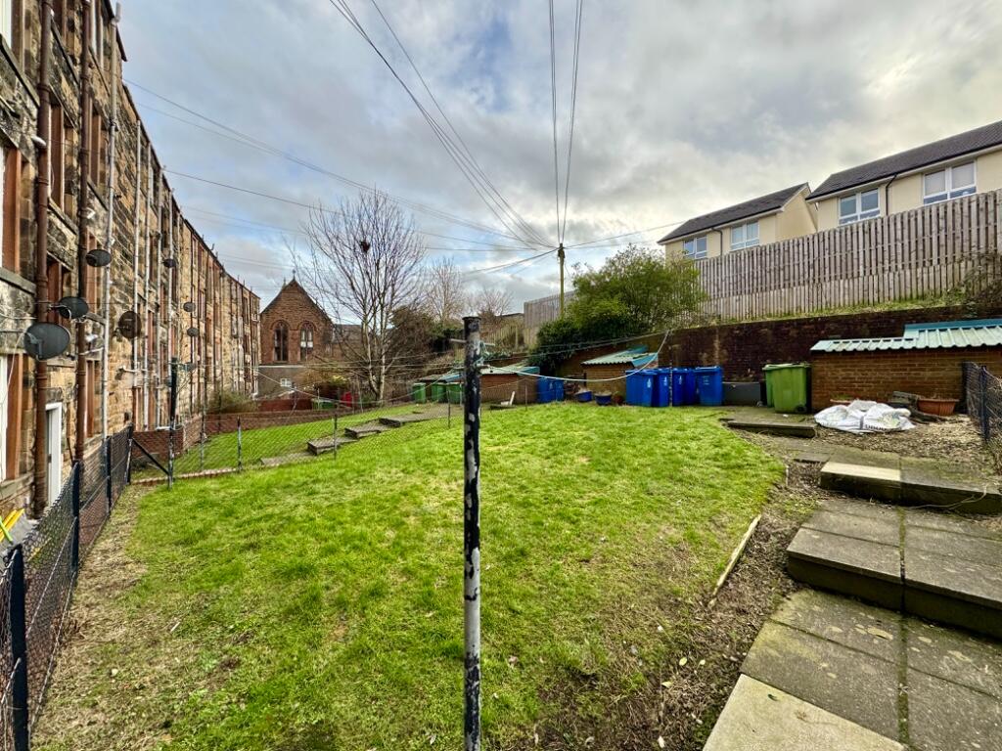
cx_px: 501
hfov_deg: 102.1
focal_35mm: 14
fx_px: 405
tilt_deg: +0.4
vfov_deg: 85.7
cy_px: 376
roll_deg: +1.4
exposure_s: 1/271
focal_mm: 2.22
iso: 40
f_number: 2.2
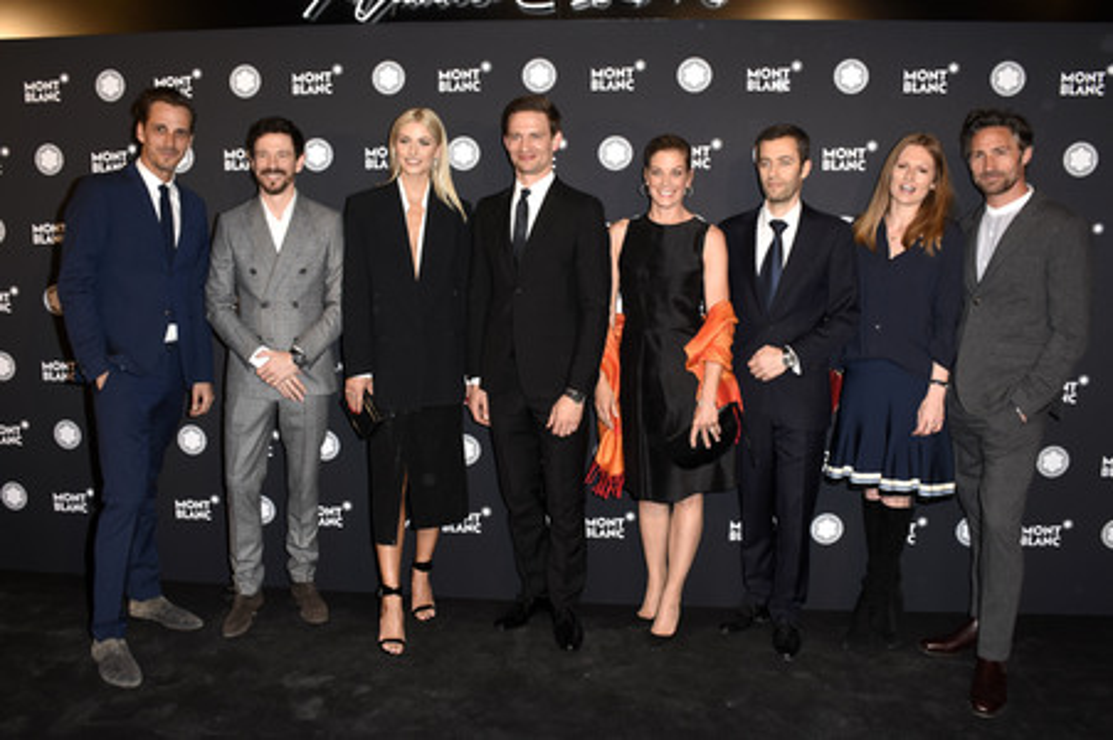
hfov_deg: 67.4
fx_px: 834
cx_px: 556
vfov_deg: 47.9
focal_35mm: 27
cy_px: 370
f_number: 6.3
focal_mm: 18
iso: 400
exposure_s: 1/125
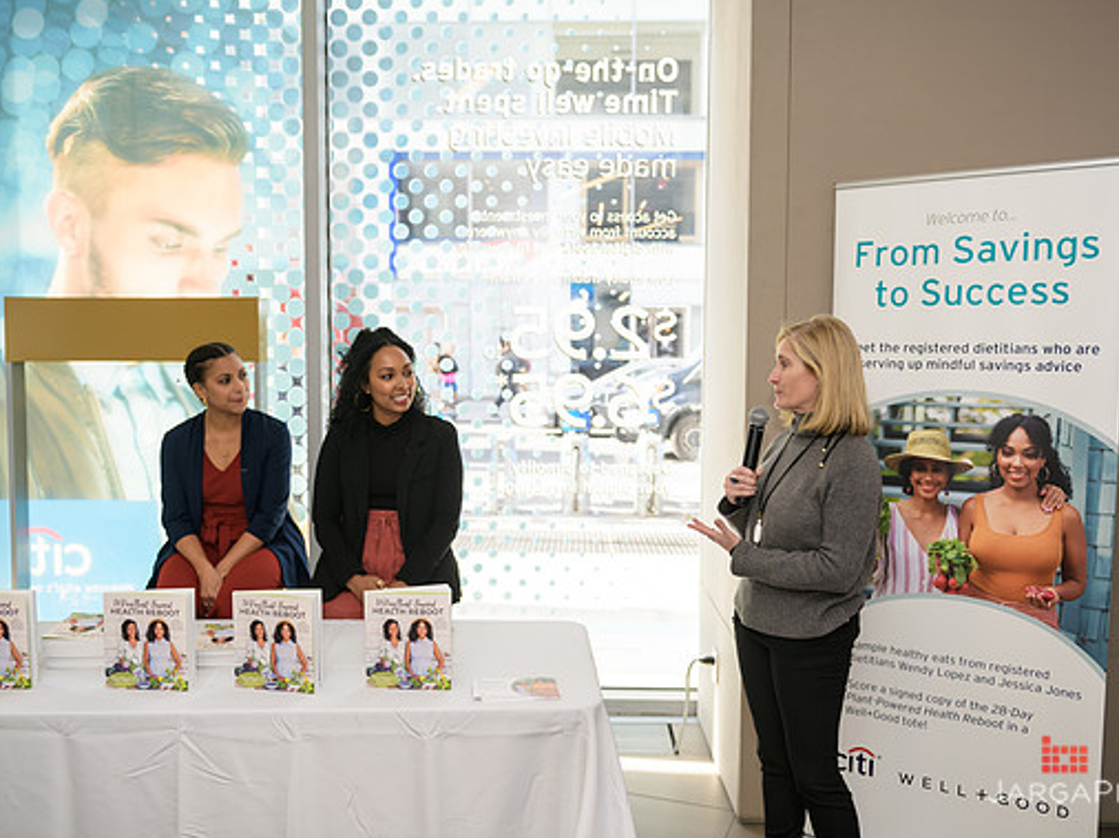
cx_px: 557
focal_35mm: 32
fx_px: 1034
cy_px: 423
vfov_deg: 44.1
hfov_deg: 56.8
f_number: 3.2
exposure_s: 1/125
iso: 200
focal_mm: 29
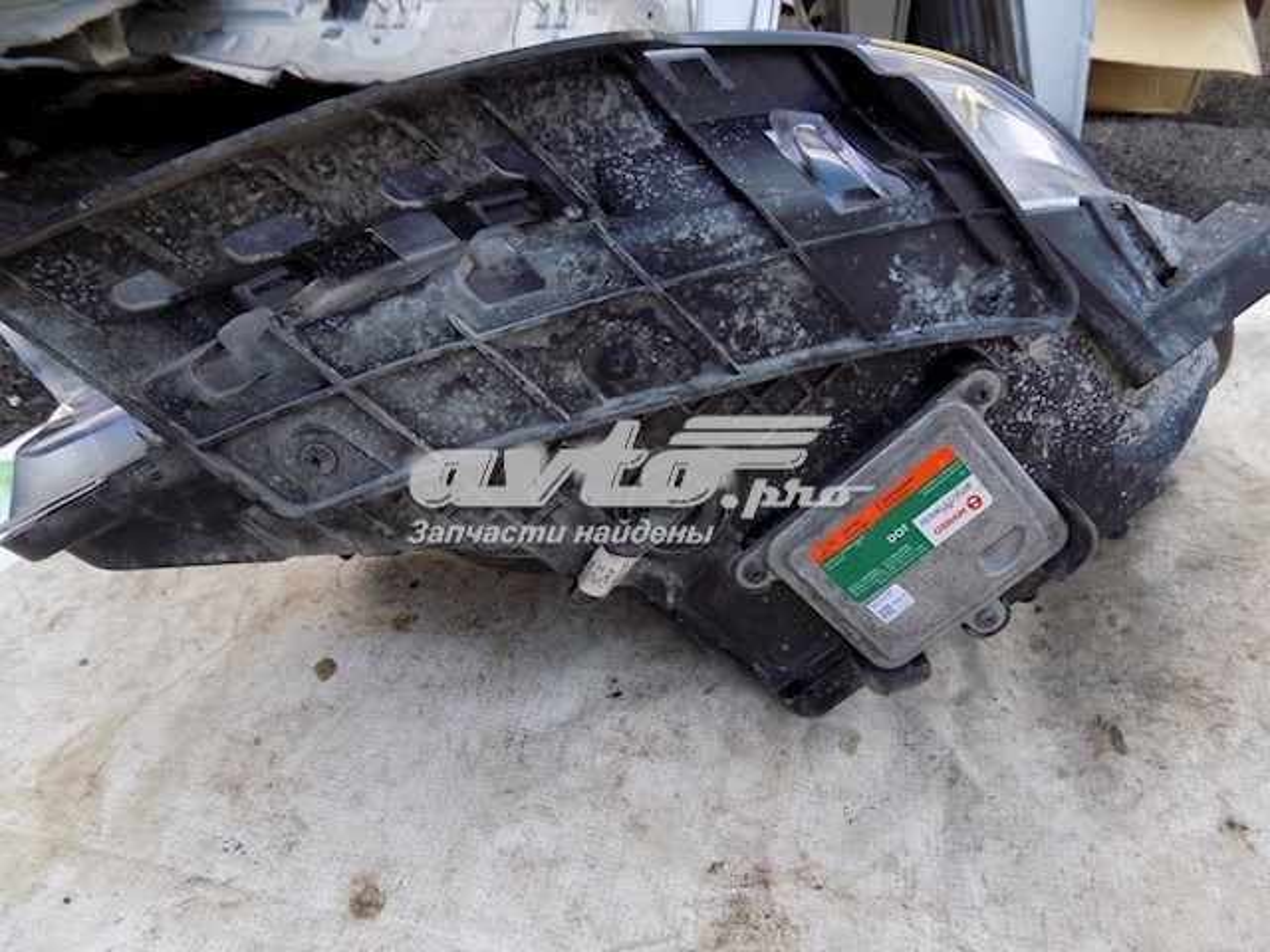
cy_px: 476
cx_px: 635
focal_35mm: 23
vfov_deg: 58.9
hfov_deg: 73.9
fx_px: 844
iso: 80
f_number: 3.1
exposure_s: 1/100
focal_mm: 4
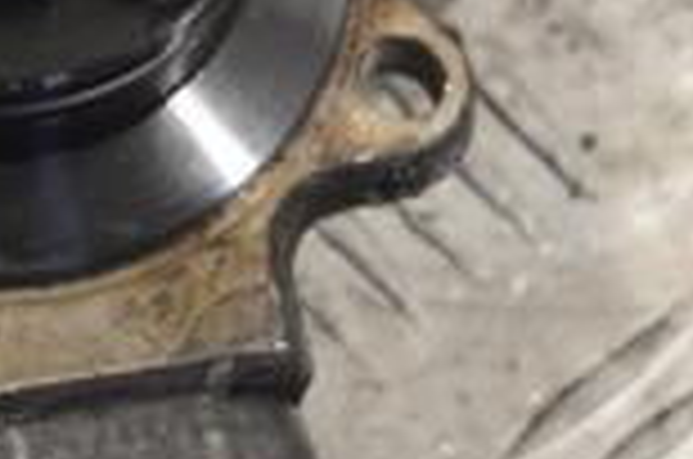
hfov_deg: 7.3
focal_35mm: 281
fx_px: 5398
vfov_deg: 4.9
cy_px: 162
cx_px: -176
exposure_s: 1/30
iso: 250
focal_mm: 48
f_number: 5.6
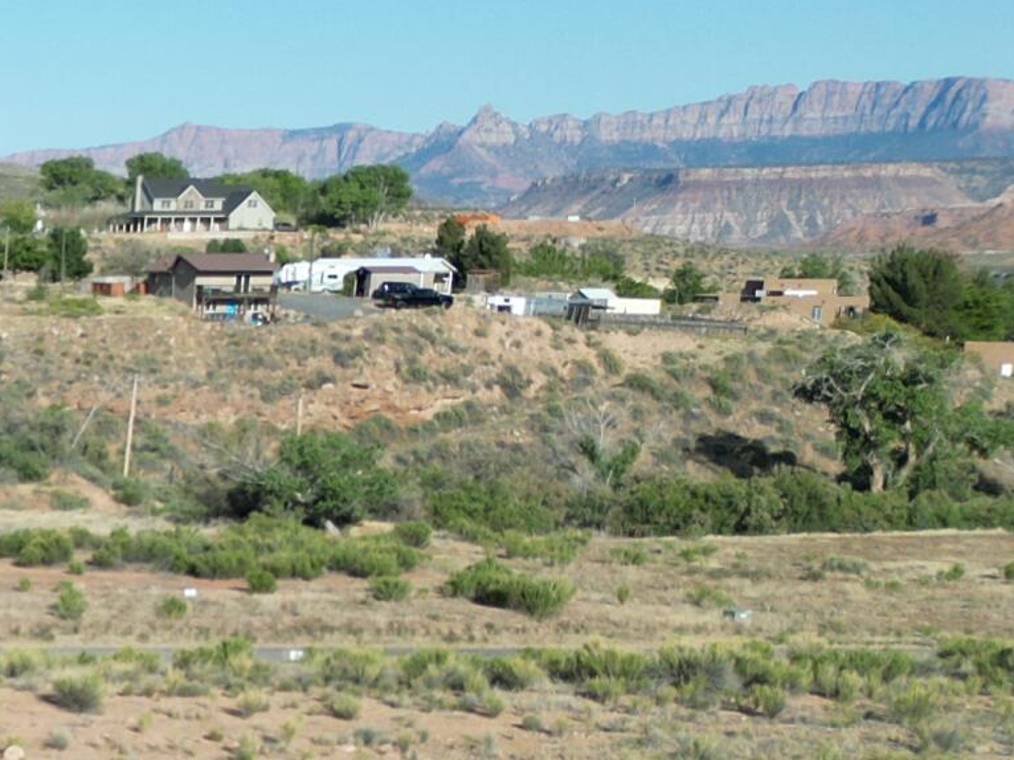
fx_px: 2753
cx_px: -941
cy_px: 851
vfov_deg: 15.3
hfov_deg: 16.5
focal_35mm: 94
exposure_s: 1/2500
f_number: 1.7
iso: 100
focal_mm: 6.72
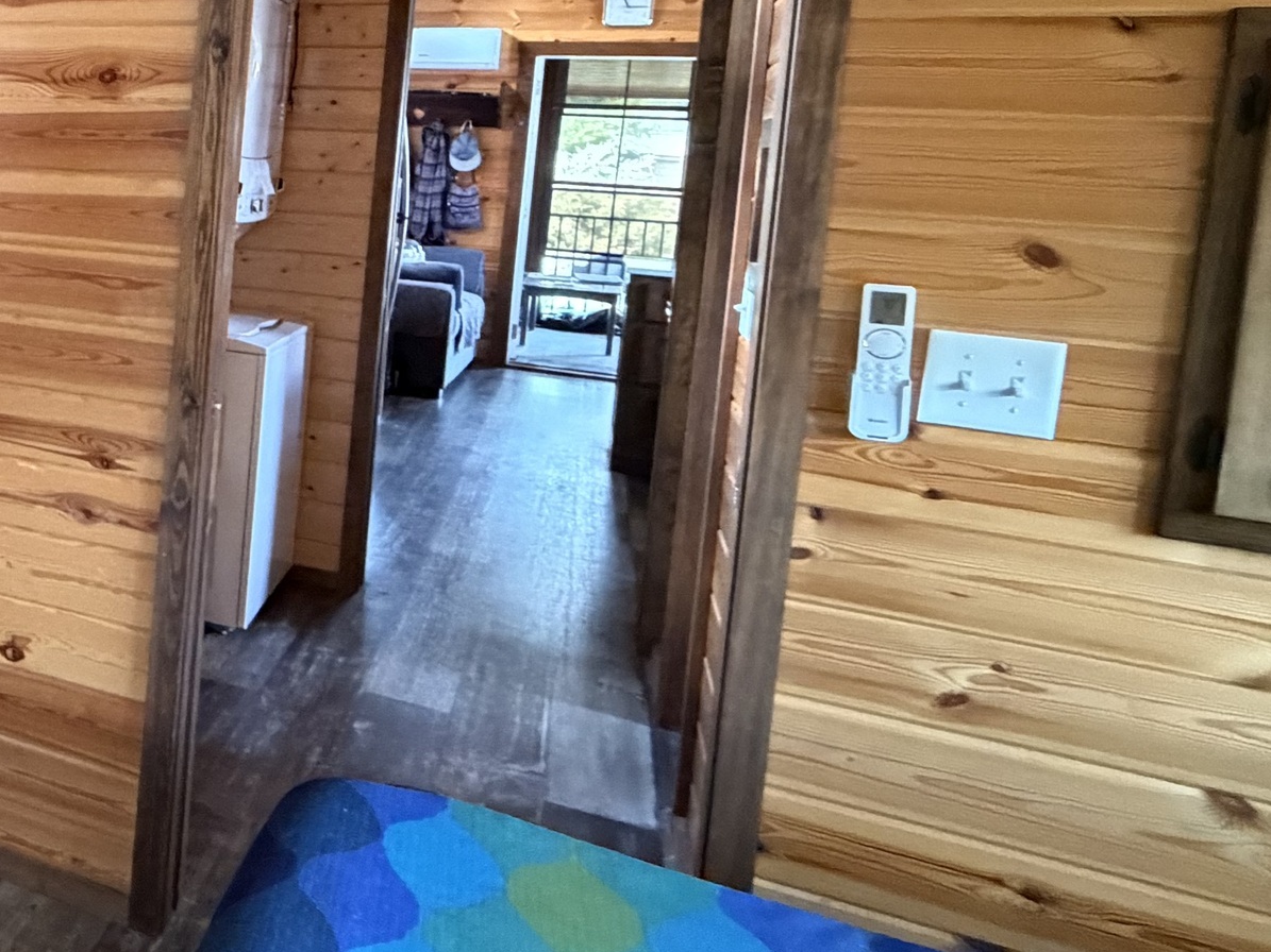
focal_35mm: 36
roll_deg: -2.7
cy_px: 217
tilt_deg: -4.1
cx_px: -332
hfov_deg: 36.4
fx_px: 1322
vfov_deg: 38.4
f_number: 2.2
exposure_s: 1/60
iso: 1000
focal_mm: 2.22
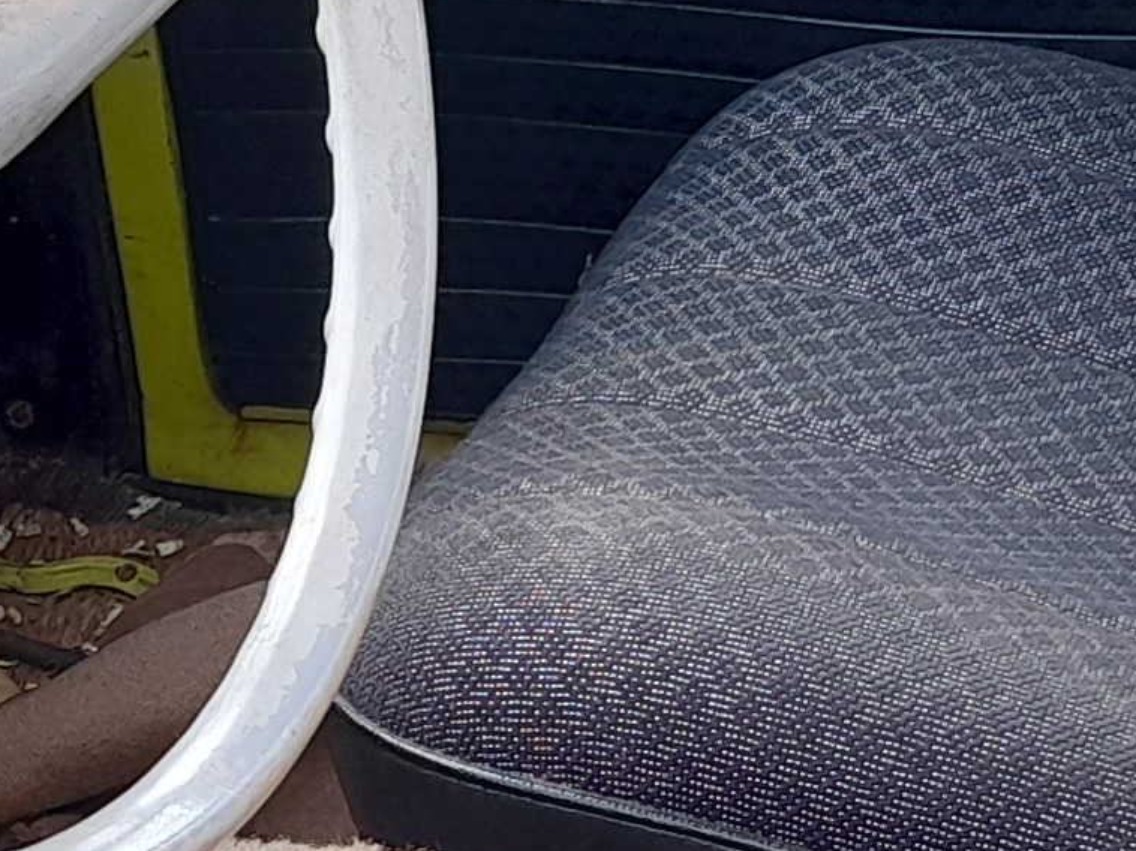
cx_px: -127
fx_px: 4330
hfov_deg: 14.6
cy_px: 863
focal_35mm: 132
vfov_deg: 11.1
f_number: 2
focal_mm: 4.6
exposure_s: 1/100
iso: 32
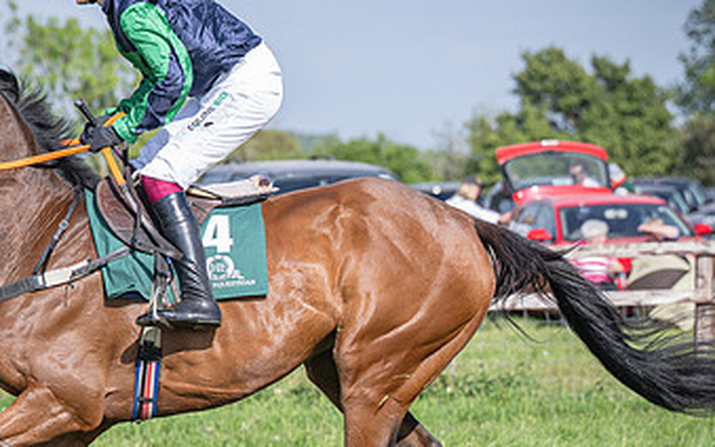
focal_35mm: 252
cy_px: 344
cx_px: 286
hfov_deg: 8.3
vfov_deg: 5.2
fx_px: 4911
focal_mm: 102
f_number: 3.5
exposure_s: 1/1600
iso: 200
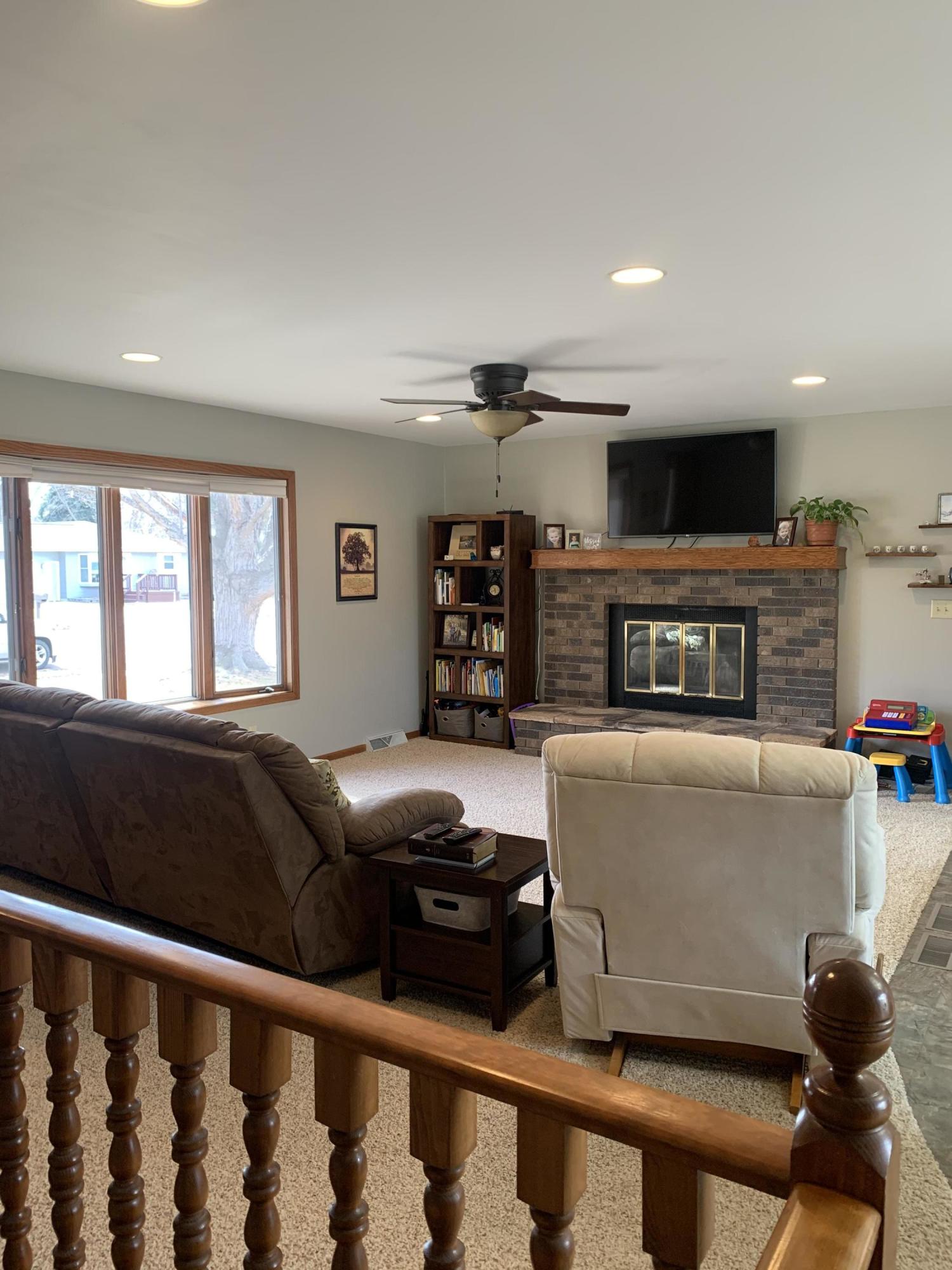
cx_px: 476
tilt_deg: -3.1
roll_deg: -0.2
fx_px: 953
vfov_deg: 67.3
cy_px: 635
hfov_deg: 53.1
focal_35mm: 26
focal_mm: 4.25
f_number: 1.8
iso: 100
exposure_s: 1/60
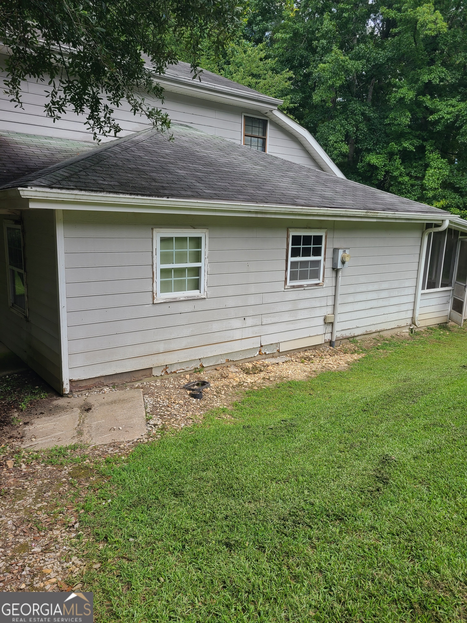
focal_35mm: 26
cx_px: 234
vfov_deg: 67.3
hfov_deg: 53.1
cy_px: 312
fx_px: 468
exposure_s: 1/859
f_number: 1.8
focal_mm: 5.4
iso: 40
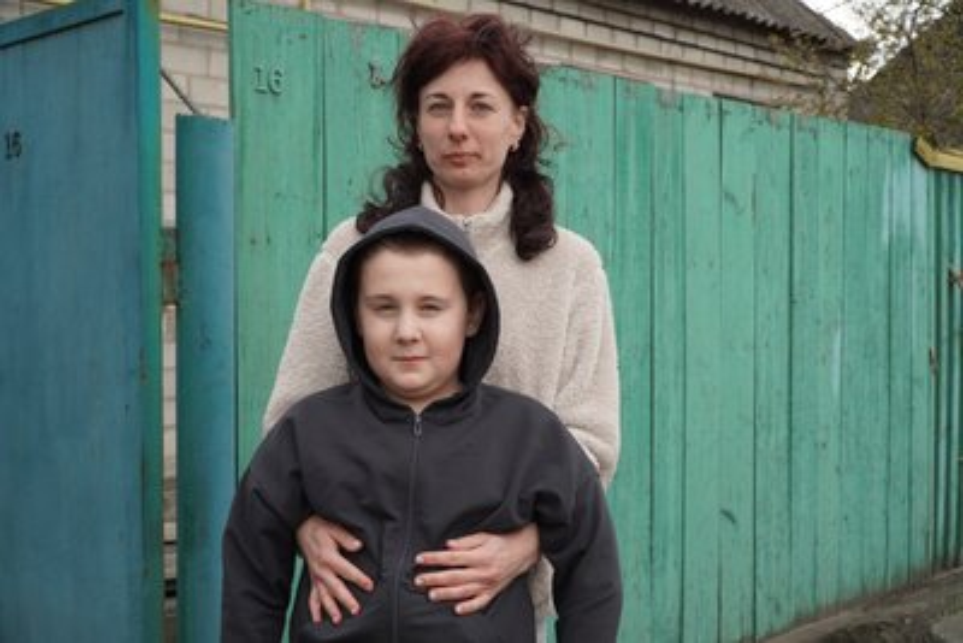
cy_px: 322
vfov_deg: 33.0
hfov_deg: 47.9
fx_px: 1084
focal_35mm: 40
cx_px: 482
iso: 160
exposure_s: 1/160
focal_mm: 27
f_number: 5.6
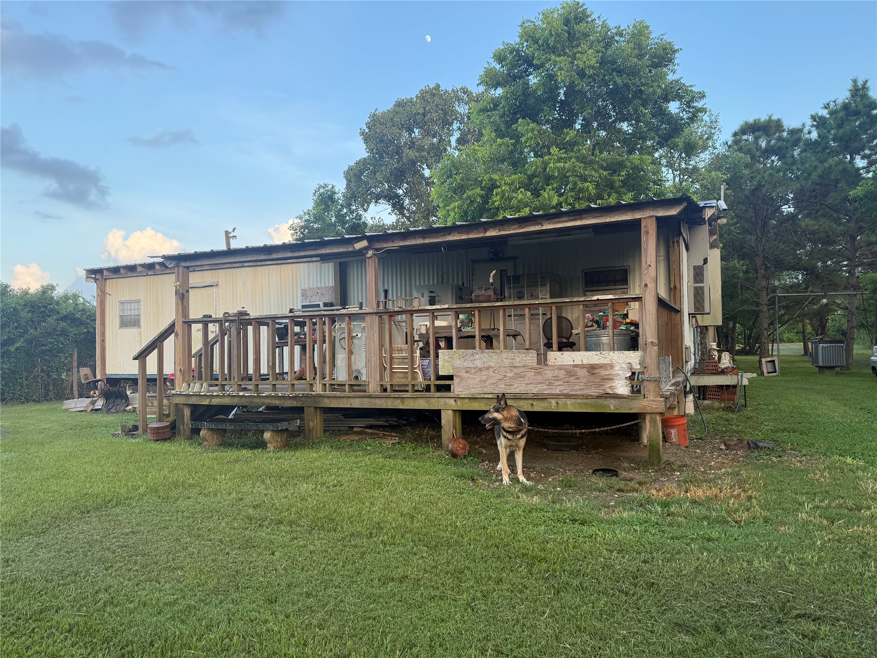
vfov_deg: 56.8
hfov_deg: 71.6
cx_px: 438
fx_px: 608
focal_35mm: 24
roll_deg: +1.8
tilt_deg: +1.5
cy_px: 329
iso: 100
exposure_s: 1/228
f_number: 1.78
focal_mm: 6.76
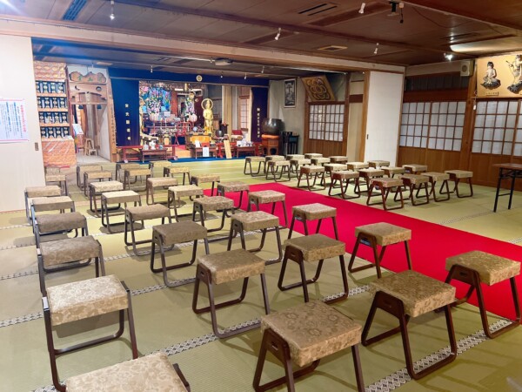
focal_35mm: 26
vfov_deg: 53.1
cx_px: 261
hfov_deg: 67.3
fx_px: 392
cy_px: 196
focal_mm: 5.7
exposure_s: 1/30
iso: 500
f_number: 1.5
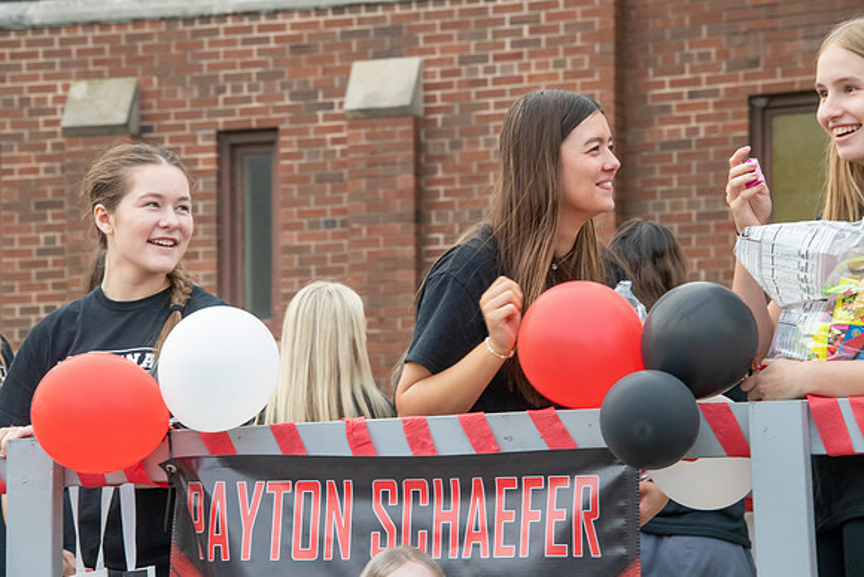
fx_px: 4321
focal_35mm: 180
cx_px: 432
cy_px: 288
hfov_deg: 11.4
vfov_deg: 7.6
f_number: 11
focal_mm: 180
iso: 3200
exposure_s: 1/200
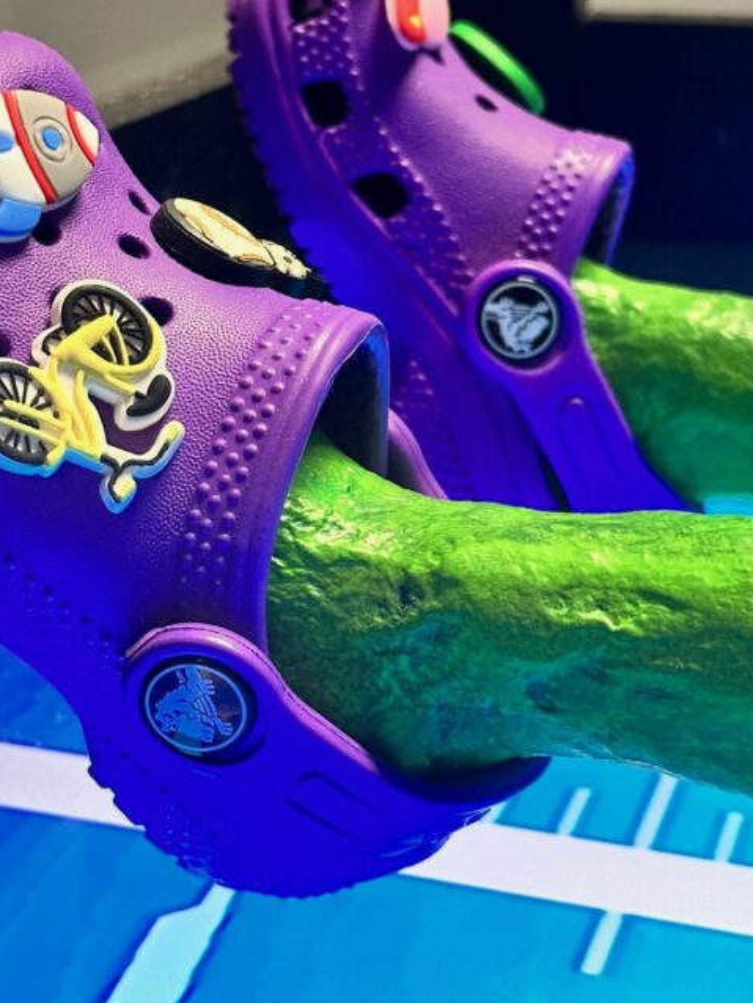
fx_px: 2232
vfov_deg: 25.2
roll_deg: -0.2
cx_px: 247
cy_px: 354
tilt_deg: -15.1
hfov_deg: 19.1
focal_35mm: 77
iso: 640
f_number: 1.78
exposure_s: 1/24
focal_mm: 6.86
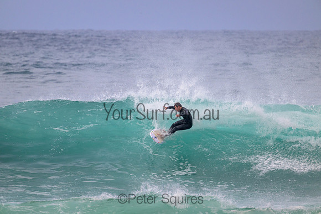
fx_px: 7135
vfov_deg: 1.7
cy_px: 107
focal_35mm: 800
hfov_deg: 2.6
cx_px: 160
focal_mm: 800
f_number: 11
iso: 1100
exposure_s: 1/2000
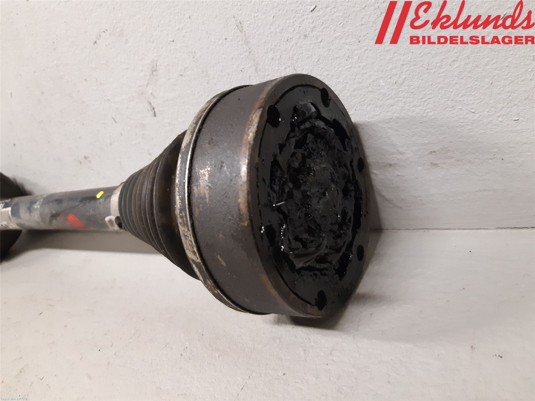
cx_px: 268
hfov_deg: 67.3
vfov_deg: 53.1
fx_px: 402
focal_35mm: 26
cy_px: 200
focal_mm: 3.93
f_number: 1.7
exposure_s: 1/33
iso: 250
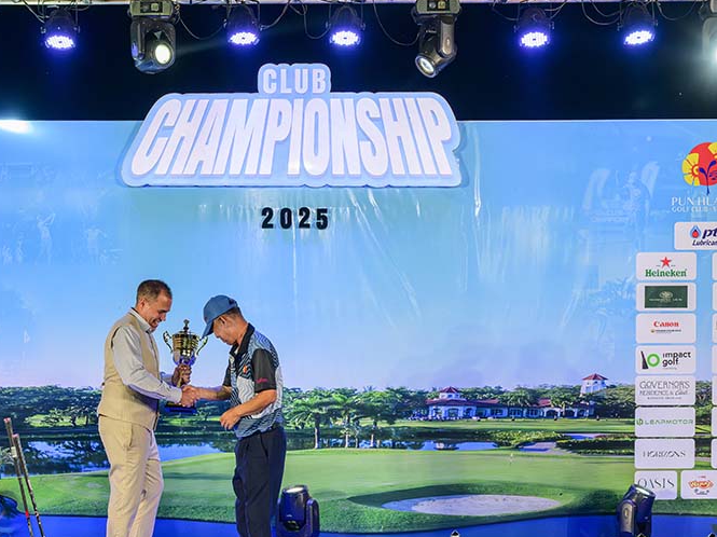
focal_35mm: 50
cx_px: 295
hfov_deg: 38.1
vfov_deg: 29.0
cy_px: 326
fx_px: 1035
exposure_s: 1/250
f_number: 6.3
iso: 2800
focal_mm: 36
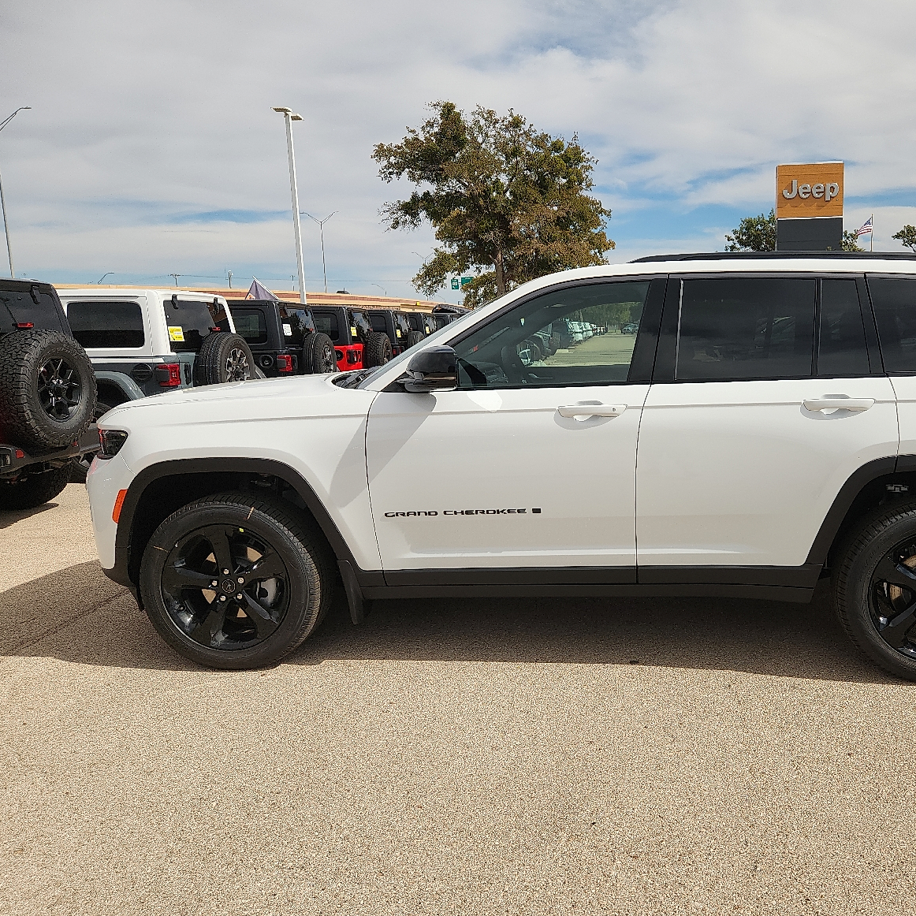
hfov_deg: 56.0
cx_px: 616
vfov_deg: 57.3
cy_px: 463
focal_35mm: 28
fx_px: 838
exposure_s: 1/3333
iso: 50
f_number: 1.8
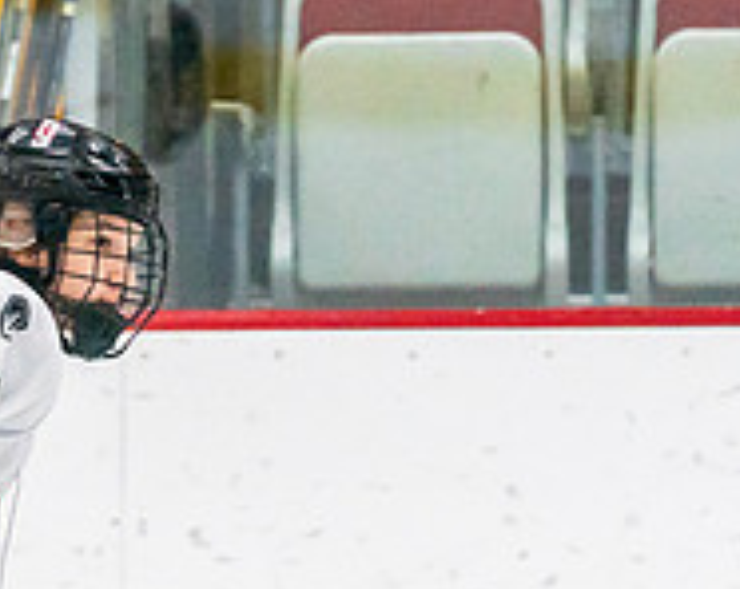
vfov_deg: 1.7
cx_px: -27
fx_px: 20172
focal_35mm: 923
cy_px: 699
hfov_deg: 2.1
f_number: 2.8
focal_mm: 200
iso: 3200
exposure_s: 1/1250
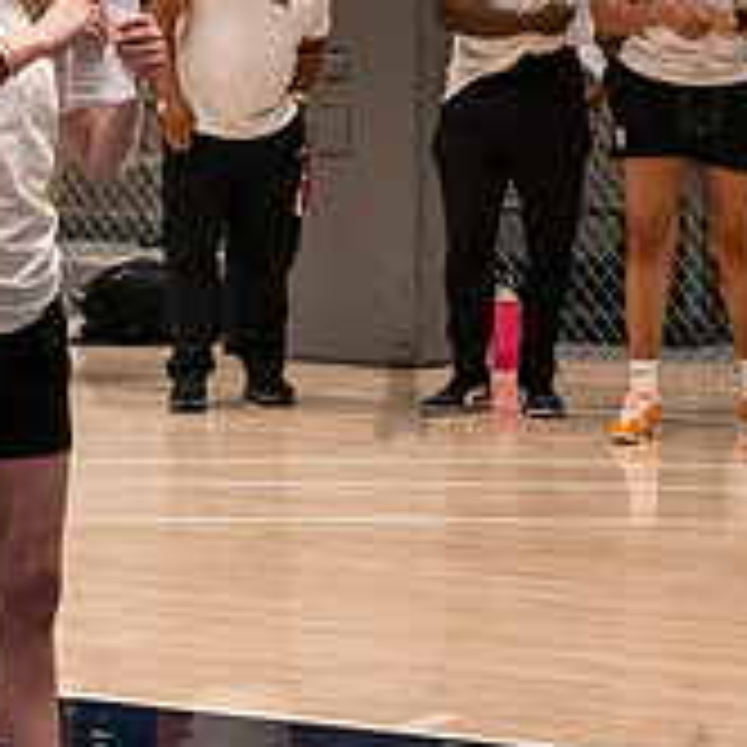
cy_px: 81
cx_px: -81
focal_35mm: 190
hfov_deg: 9.1
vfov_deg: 9.2
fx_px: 4639
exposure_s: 1/400
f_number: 5
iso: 5000
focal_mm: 58
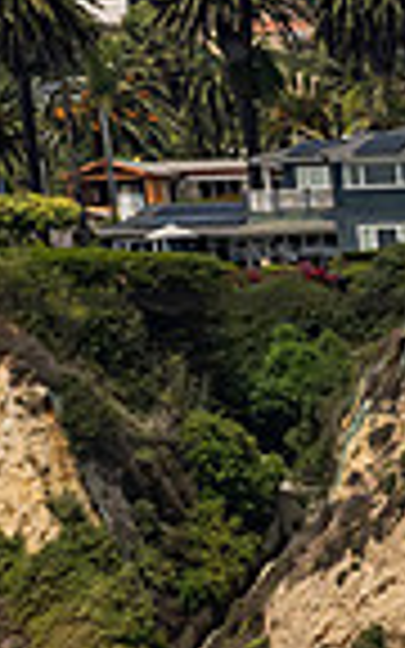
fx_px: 15912
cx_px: -814
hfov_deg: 1.5
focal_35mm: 901
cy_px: 190
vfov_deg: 2.3
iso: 500
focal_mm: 170
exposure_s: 1/4000
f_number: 8
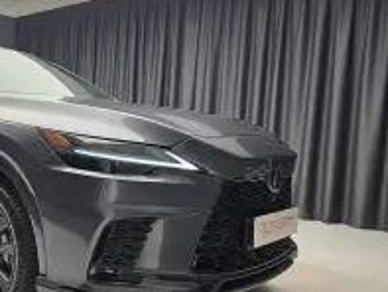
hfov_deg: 41.2
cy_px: 168
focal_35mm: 42
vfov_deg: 34.3
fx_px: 471
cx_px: 37
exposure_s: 1/50
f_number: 1.7
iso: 50
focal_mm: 6.3
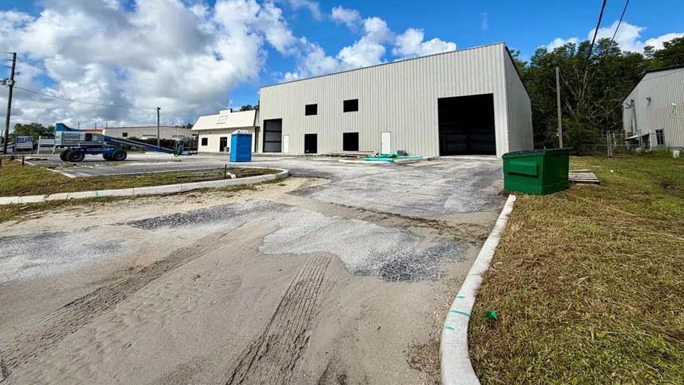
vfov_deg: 64.6
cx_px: 355
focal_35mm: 16
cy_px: 116
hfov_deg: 99.3
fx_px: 290
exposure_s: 1/1087
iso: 20
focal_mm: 2.22
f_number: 2.2
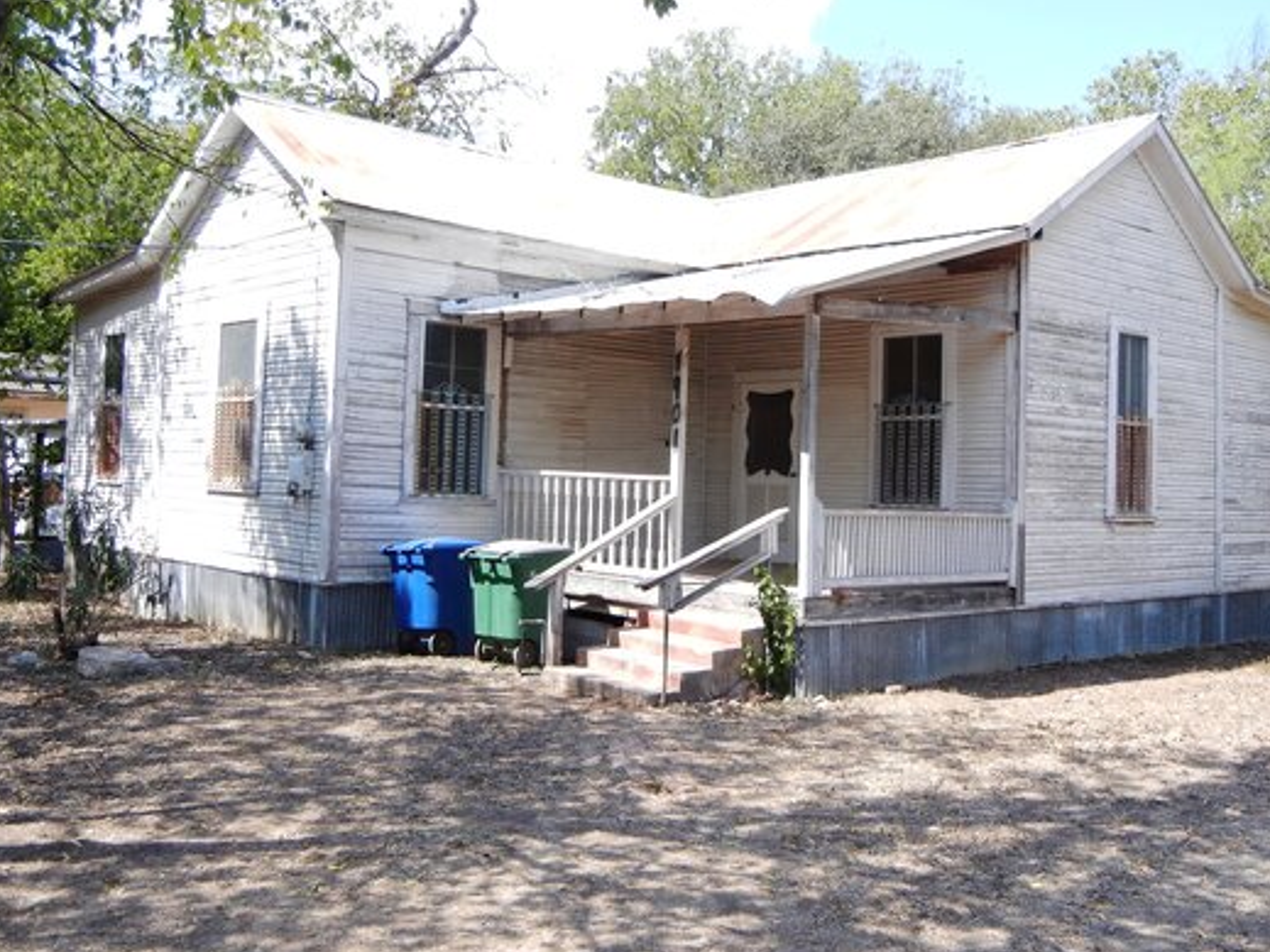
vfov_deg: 38.6
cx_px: 653
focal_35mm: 37
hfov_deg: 50.1
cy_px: 418
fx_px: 1357
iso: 160
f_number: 3.5
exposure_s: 1/468
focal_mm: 5.4
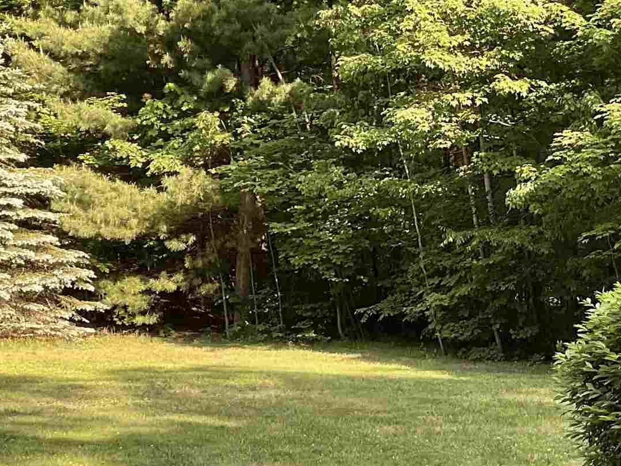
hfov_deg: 23.2
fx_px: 1489
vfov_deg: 17.7
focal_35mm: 83
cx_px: 499
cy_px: 166
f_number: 1.8
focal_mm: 3
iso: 16
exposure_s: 1/142
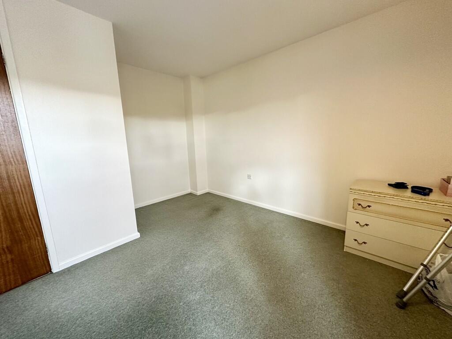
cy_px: 170
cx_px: 226
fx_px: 183
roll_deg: +1.7
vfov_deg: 85.7
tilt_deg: -9.9
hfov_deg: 102.1
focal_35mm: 14
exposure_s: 1/50
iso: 500
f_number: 2.2
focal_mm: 2.22
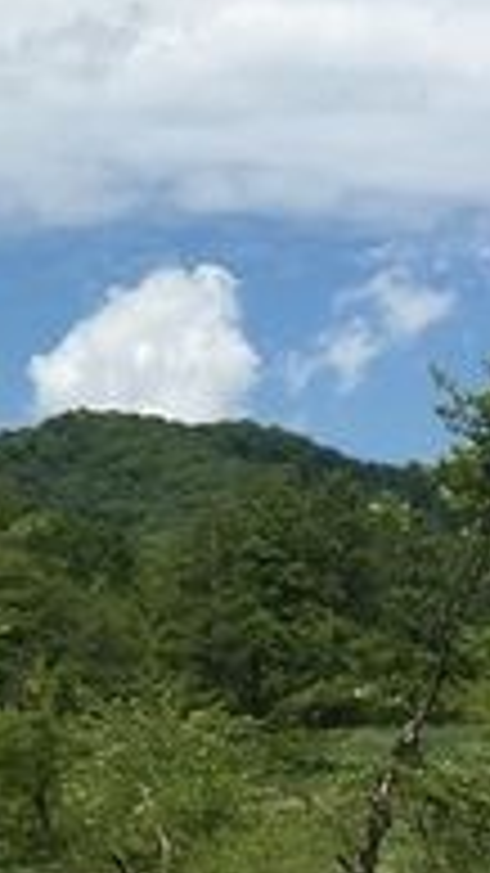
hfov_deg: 8.6
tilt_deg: +5.8
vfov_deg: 16.1
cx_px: -474
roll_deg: -0.7
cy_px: 430
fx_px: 3075
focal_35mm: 133
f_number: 2.2
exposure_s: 1/3597
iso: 32
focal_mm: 4.15
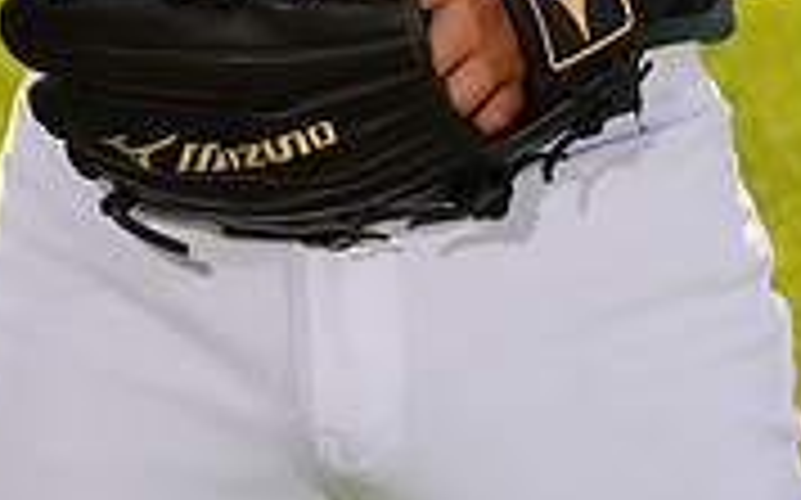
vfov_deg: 3.9
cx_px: 295
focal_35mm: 332
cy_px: -703
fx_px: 7243
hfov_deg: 6.3
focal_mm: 100
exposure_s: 1/160
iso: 80
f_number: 9
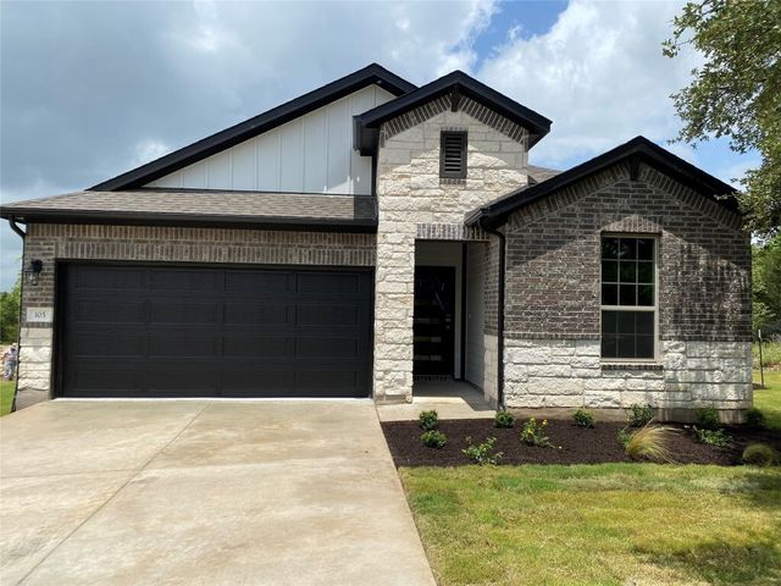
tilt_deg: +2.4
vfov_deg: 53.1
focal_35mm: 26
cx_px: 390
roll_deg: -1.1
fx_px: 587
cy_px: 293
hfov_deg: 67.3
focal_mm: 4.25
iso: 32
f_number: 1.8
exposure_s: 1/3610
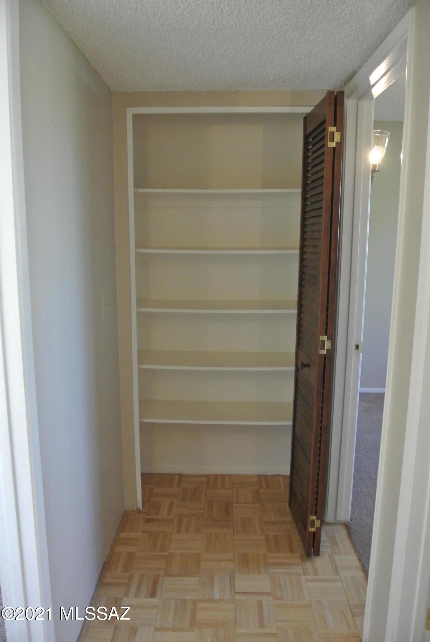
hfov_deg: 48.0
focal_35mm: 27
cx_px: 215
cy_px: 321
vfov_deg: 67.3
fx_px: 483
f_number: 3.5
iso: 1600
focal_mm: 10
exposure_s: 1/125
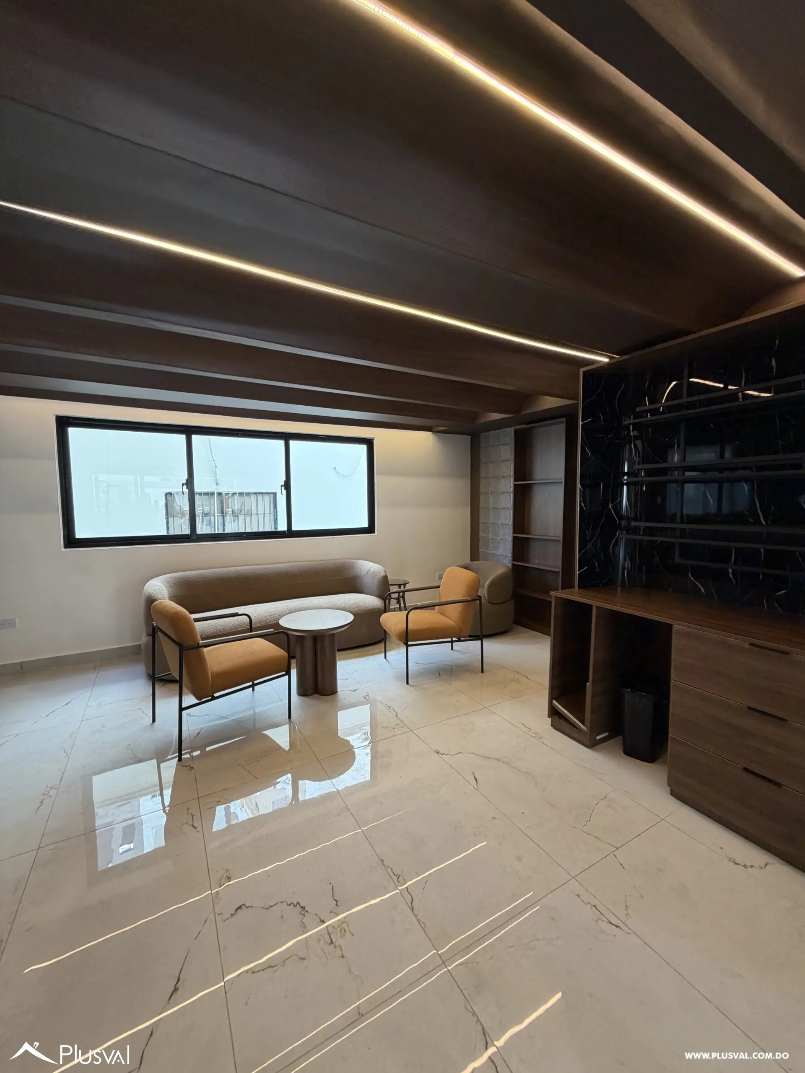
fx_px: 434
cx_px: 402
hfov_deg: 85.7
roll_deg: -0.6
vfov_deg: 102.1
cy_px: 536
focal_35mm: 14
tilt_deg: -5.3
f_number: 2.2
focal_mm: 2.22
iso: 200
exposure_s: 1/120
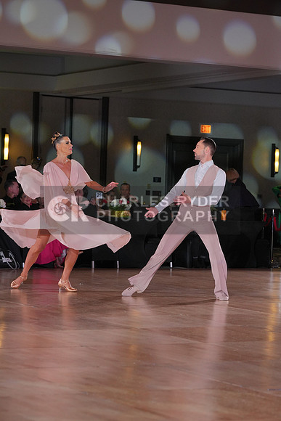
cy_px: 210
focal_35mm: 110
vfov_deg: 18.6
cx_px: 140
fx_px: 1287
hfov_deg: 12.5
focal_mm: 110
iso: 2000
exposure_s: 1/400
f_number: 5
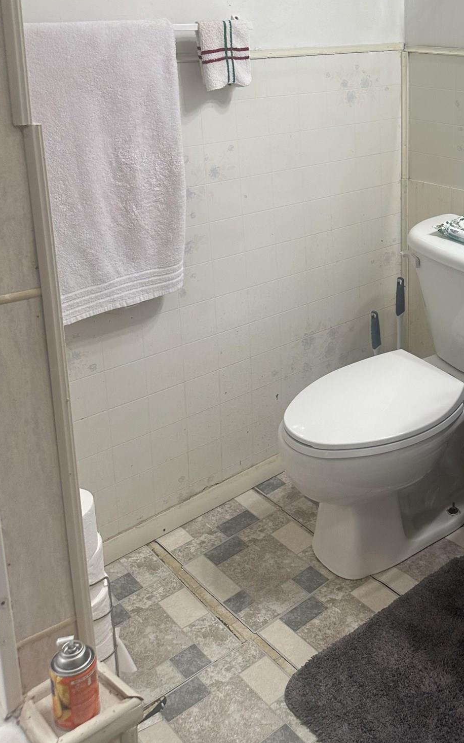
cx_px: 424
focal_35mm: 40
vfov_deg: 47.8
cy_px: 205
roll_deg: +2.6
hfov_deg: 30.5
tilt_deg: -13.2
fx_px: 809
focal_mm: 6.86
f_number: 1.78
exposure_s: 1/120
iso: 125
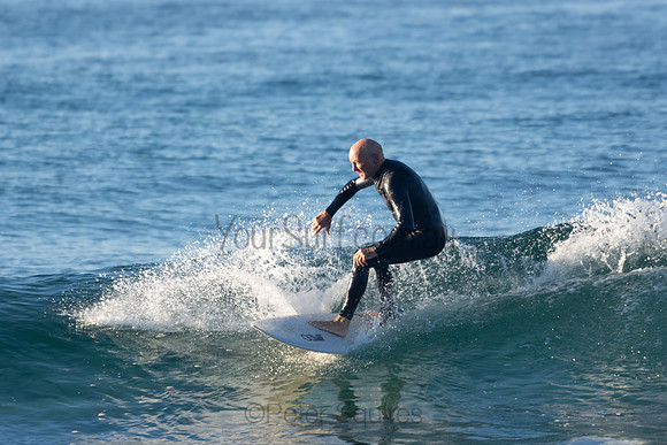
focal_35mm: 585
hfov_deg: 3.5
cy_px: 222
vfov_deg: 2.4
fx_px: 10841
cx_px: 334
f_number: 5.6
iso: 250
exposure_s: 1/640
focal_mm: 390
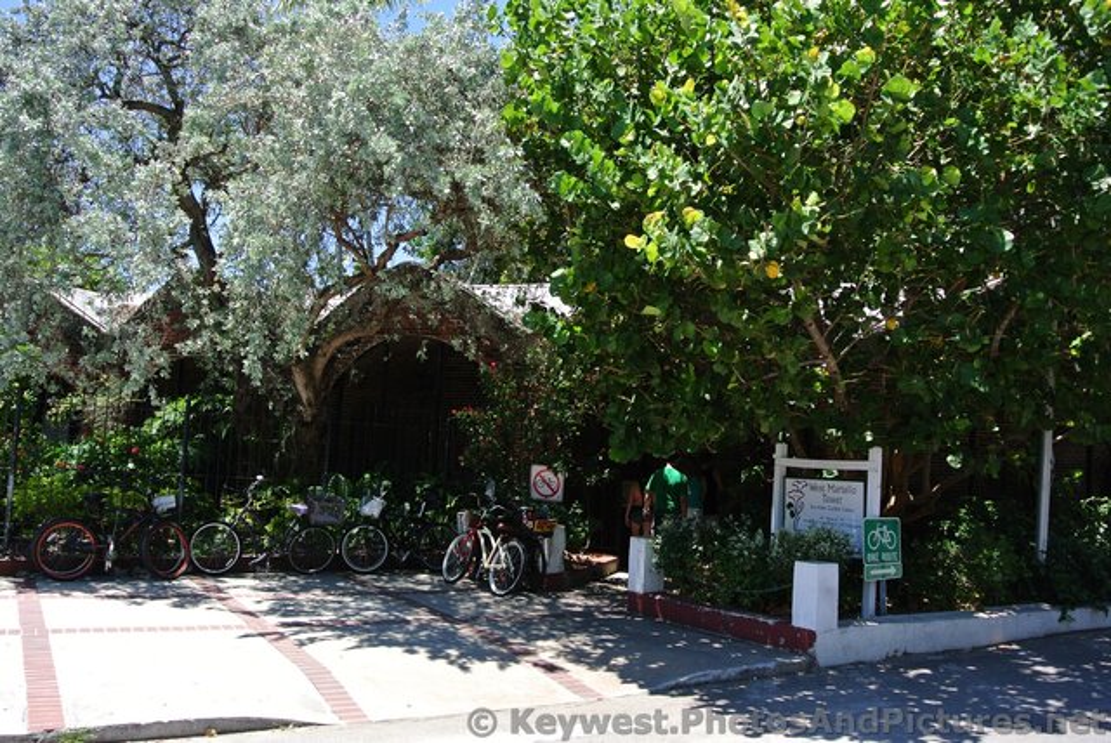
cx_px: 556
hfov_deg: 60.2
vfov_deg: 42.4
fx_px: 958
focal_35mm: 31
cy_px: 372
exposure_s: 1/400
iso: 100
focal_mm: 11.8
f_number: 4.5
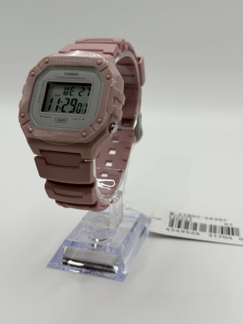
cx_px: 122
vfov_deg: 39.7
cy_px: 162
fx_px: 449
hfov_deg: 30.3
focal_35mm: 48
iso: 64
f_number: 1.78
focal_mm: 6.76
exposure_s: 1/519
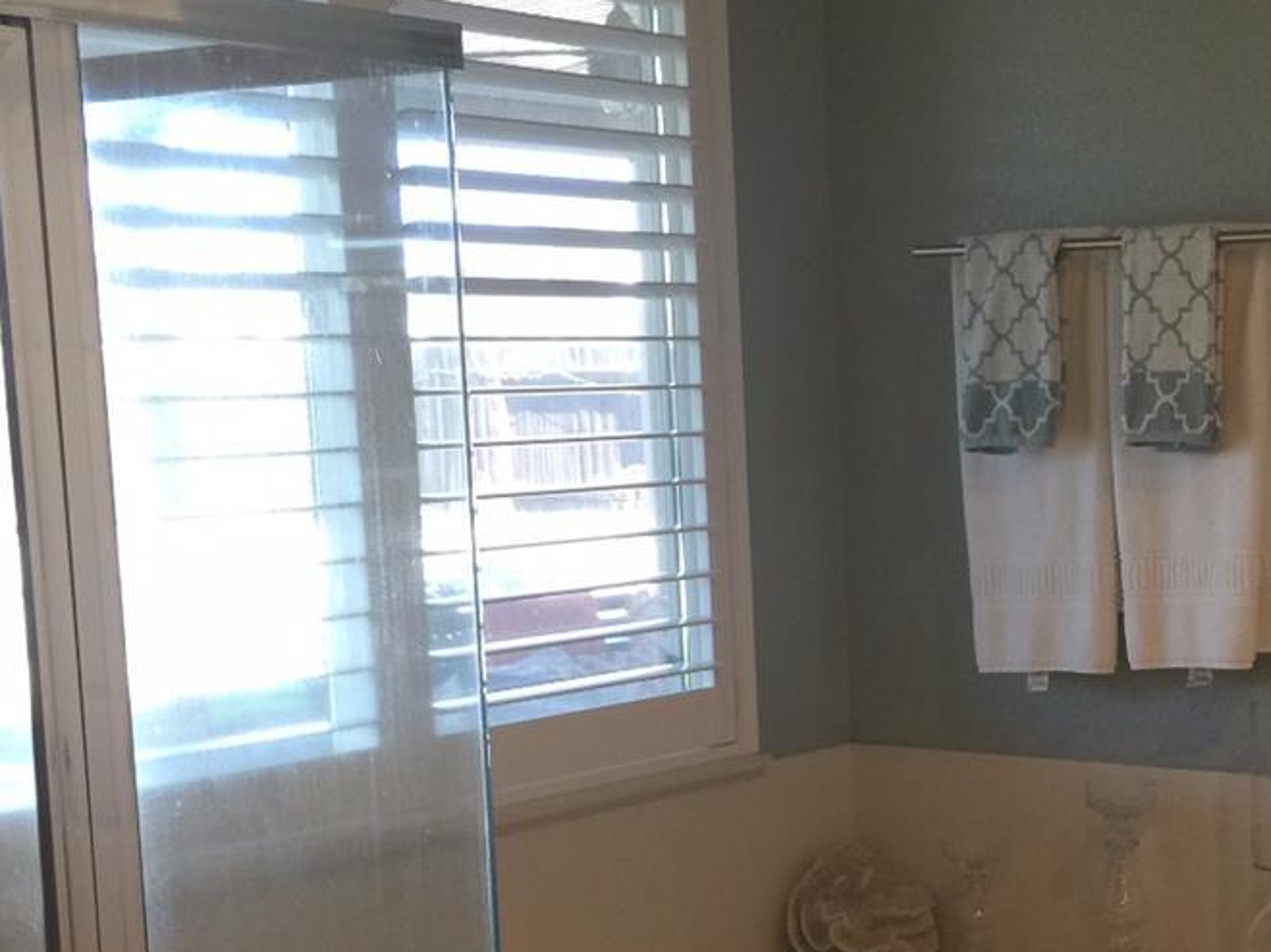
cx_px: 1167
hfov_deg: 28.2
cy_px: 723
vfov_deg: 22.0
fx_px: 2423
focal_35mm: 66
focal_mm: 4.15
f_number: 2.2
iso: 32
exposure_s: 1/30
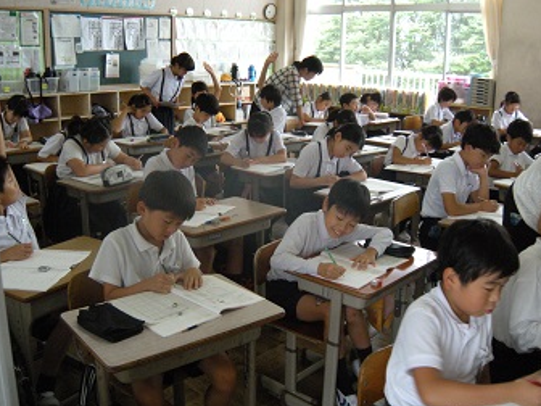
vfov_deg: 37.7
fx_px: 594
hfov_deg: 49.0
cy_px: 195
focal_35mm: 38
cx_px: 275
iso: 302
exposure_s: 1/60
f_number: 3.8
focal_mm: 5.9
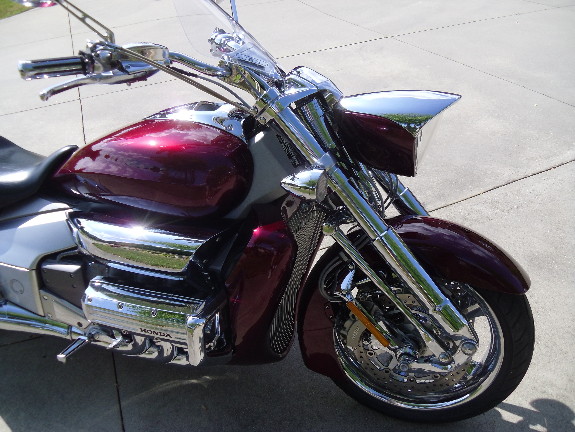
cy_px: 216
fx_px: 515
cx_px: 288
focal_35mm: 31
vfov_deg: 45.4
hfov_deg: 58.4
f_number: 3.3
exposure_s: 1/663
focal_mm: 5.6
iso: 80
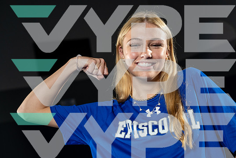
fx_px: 407
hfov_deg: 32.4
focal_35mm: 62
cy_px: 83
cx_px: 124
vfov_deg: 21.9
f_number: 4
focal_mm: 57
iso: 800
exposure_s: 1/125
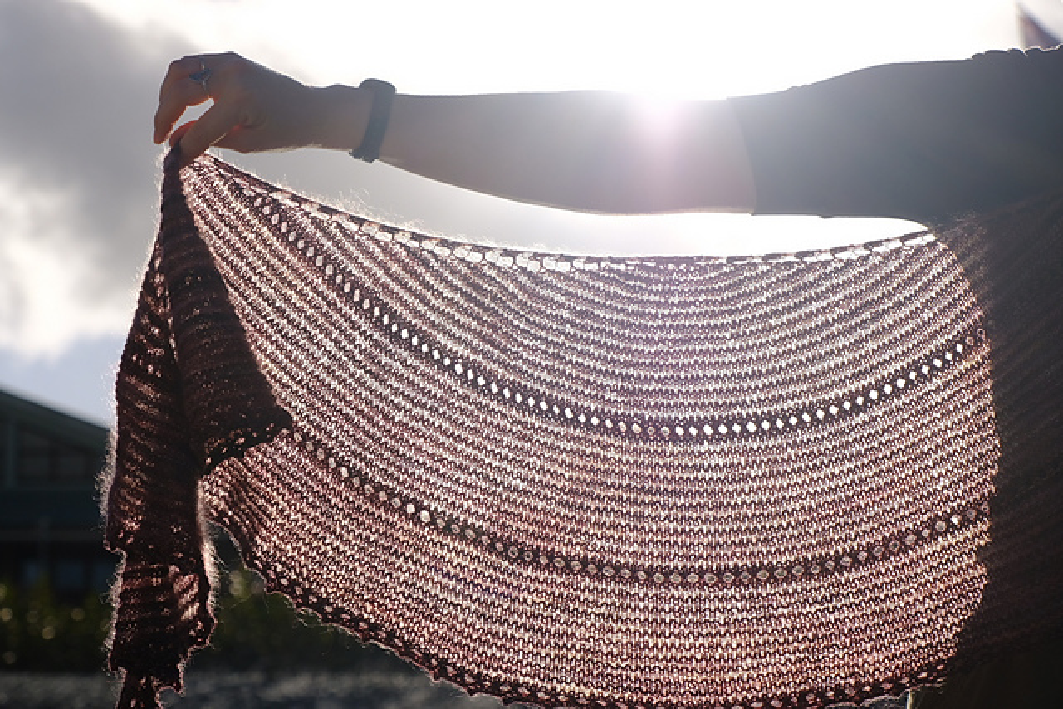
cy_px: 354
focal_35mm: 88
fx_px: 2599
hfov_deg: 23.1
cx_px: 532
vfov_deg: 15.5
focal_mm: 58.9
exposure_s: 1/1700
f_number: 6.4
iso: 200
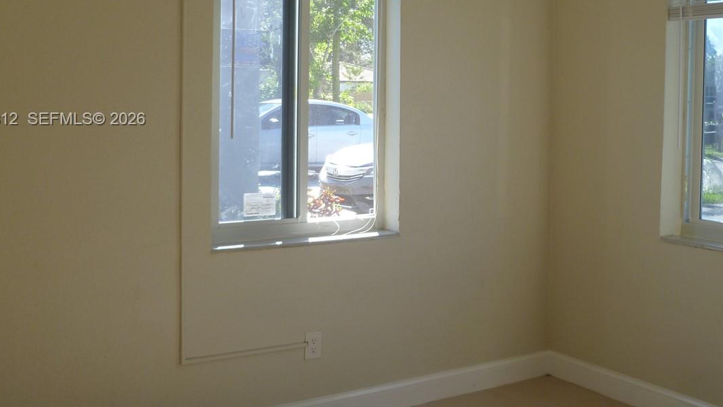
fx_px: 882
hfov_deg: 44.0
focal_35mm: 46
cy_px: 120
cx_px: 478
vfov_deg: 25.8
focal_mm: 5
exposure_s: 1/80
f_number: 3.3
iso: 80
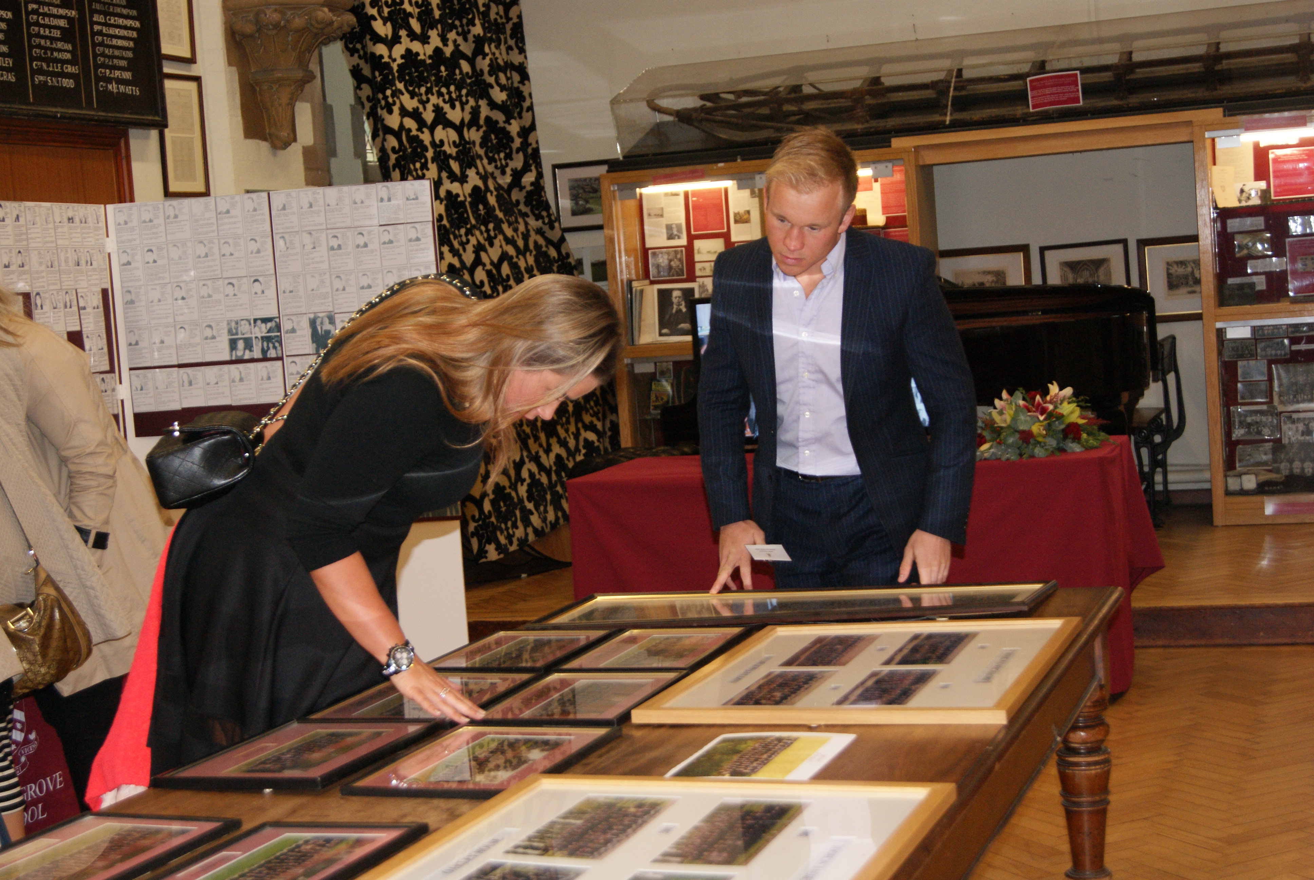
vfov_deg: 16.6
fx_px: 3015
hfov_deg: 24.6
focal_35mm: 82
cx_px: 657
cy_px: 440
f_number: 5.6
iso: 400
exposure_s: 1/80
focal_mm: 55
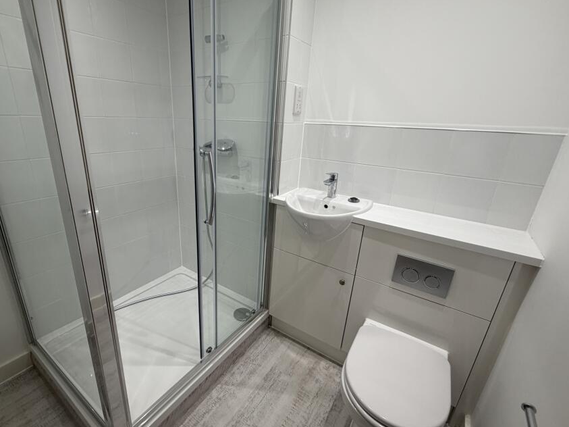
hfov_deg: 90.6
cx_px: 248
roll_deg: -1.0
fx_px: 279
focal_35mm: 17
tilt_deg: -17.5
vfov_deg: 74.7
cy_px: 214
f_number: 2.2
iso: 80
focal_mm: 2.22
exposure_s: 1/100
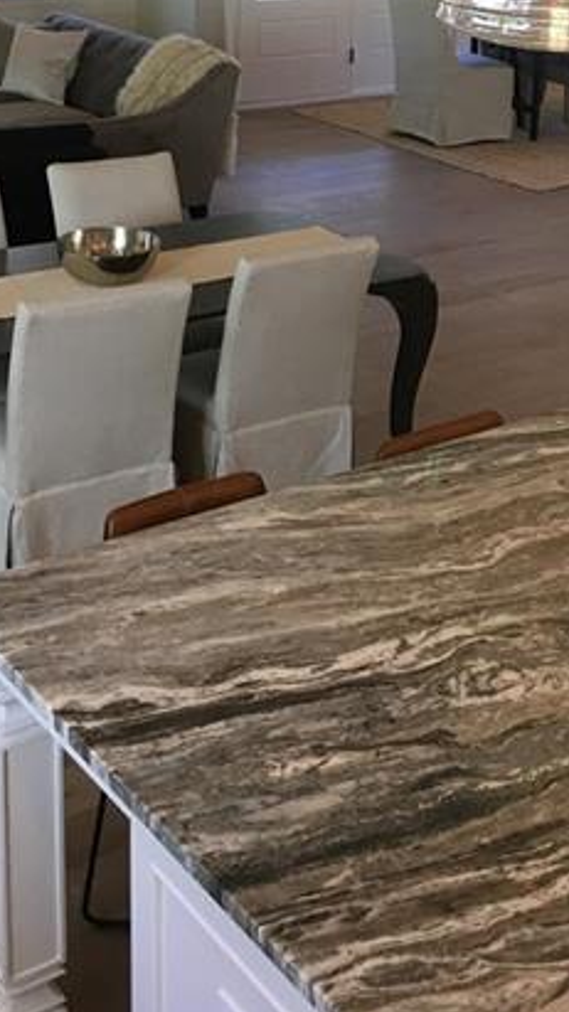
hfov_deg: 20.0
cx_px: 498
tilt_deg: -14.0
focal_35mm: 59
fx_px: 1583
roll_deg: -2.1
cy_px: 214
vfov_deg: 34.5
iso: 32
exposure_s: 1/30
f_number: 2.2
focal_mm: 4.15
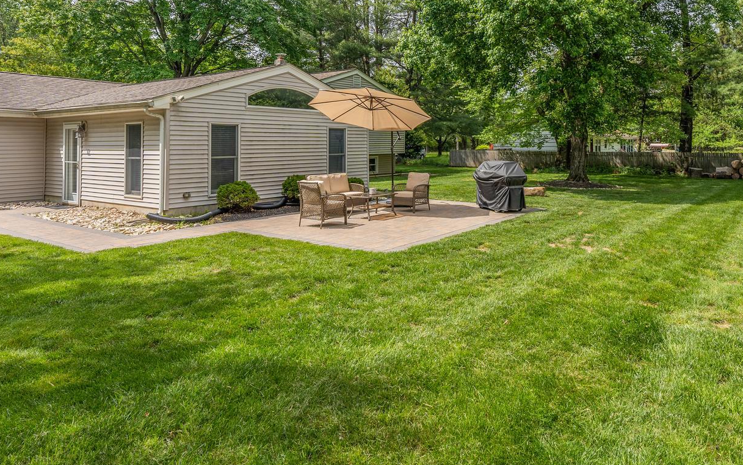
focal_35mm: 24
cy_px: 129
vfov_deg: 49.5
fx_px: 486
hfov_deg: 73.7
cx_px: 456
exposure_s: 1/125
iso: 100
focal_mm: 14
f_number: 8
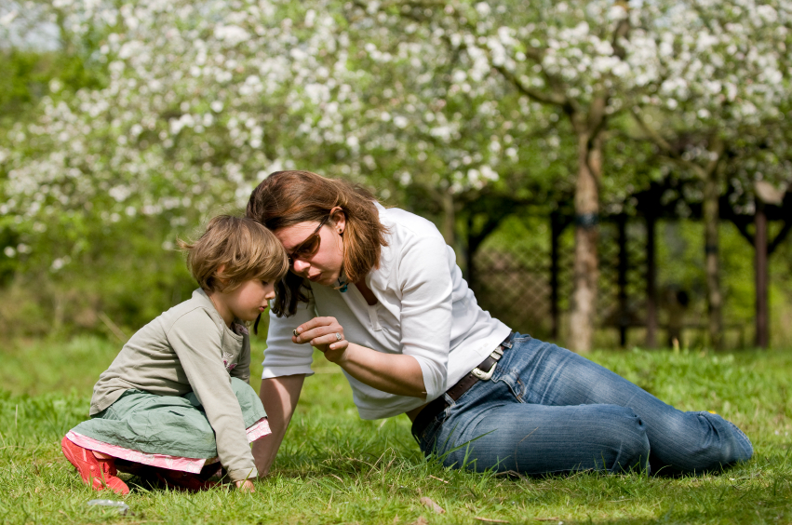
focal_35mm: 105
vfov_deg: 13.0
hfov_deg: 19.5
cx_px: 396
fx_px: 2306
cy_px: 262
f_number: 3.2
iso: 200
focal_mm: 70
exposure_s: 1/2500
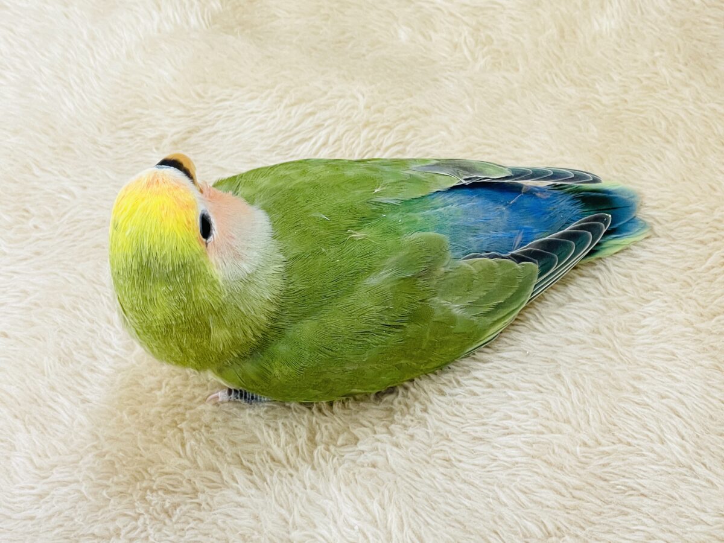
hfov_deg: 36.8
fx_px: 1088
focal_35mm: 52
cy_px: 272
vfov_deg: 28.0
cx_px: 362
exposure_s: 1/99
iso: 160
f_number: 2
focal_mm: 6
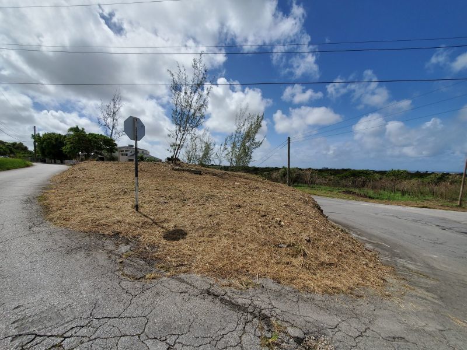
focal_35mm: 13
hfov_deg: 106.2
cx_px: 234
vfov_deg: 89.9
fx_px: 175
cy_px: 175
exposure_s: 1/2228
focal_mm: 1.8
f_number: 2.2
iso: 50
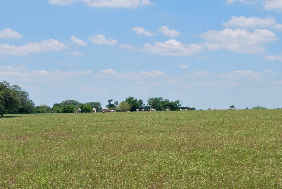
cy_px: 83
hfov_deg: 26.9
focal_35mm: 75
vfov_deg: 18.2
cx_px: 158
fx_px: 588
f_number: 9
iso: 100
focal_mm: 36
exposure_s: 1/320
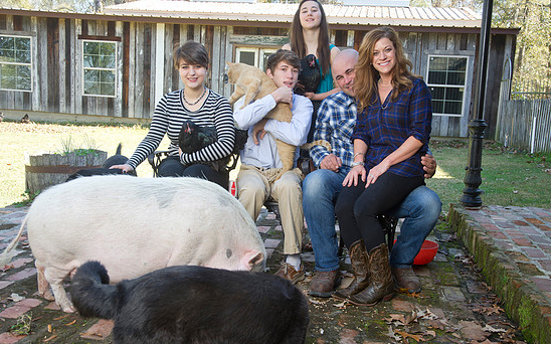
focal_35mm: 41
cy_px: 171
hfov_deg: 48.2
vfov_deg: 31.2
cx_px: 282
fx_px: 615
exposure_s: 1/100
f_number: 9
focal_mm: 38
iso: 400
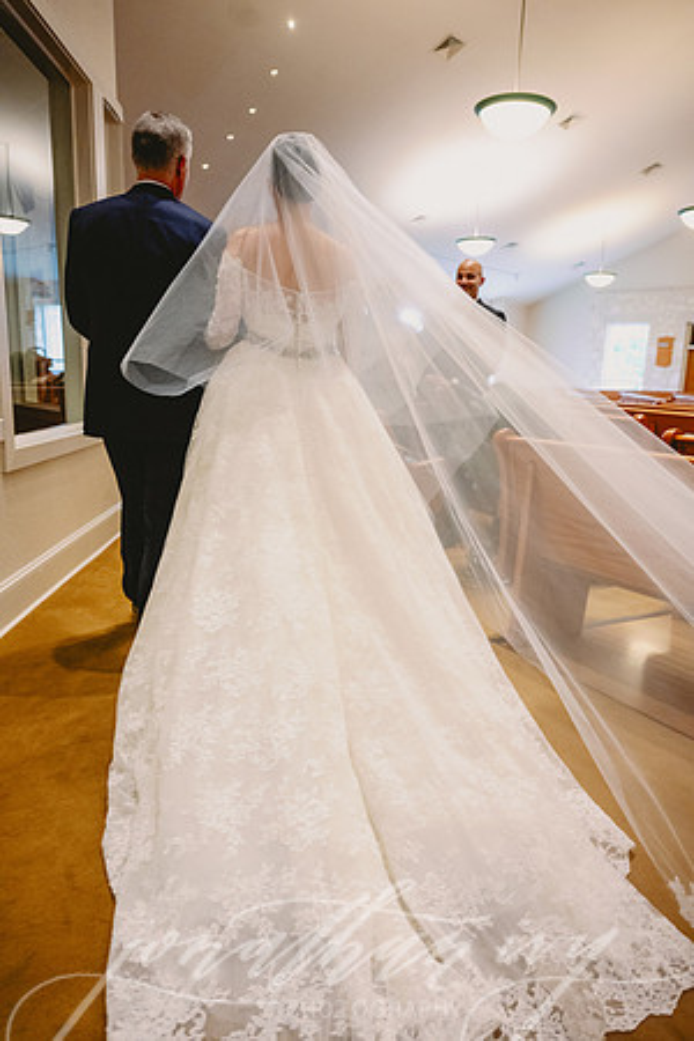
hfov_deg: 53.1
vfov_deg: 73.7
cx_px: 347
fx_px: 694
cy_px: 520
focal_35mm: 24
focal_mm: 24
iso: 3200
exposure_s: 1/250
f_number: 2.8
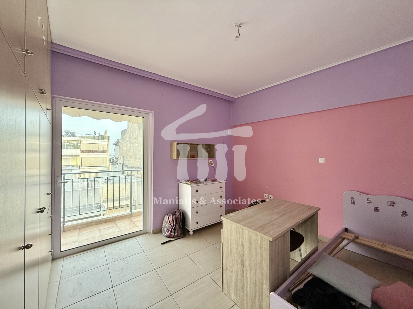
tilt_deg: -0.5
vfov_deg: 85.7
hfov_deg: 102.1
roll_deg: -0.3
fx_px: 167
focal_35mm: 14
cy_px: 154
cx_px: 206
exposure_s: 1/99
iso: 200
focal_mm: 2.22
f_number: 2.2
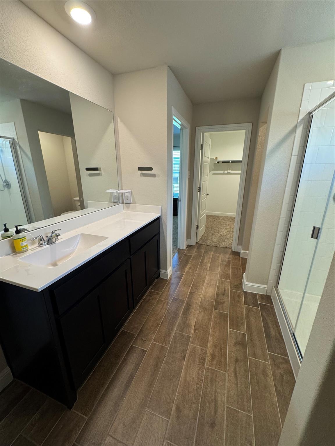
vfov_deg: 102.1
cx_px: 168
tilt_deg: -16.3
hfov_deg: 85.7
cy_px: 223
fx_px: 181
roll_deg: -0.9
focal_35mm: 14
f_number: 2.2
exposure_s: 1/60
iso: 200
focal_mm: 2.22
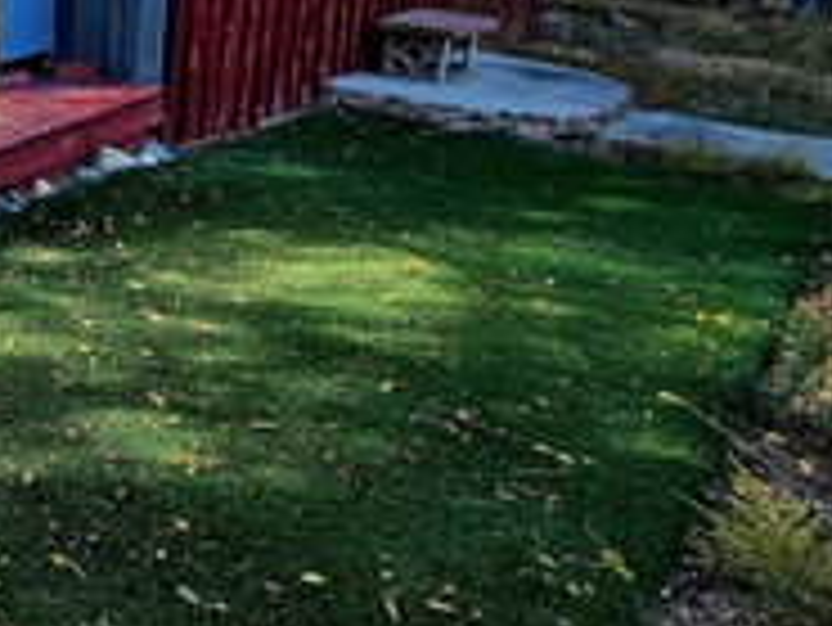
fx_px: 866
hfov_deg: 33.1
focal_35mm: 36
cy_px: 32
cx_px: -310
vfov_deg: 36.5
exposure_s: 1/303
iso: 50
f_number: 2.2
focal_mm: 2.2
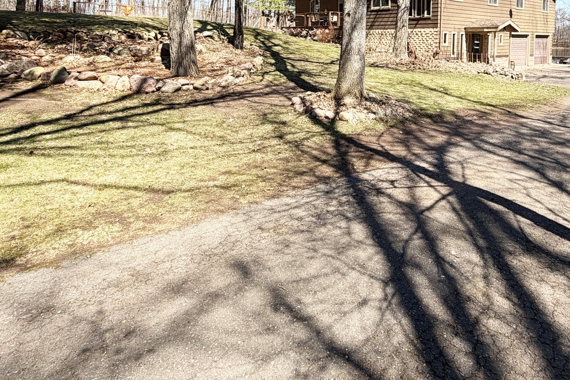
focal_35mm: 27
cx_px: 339
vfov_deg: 45.2
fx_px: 427
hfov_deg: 66.8
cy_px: 68
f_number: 2.2
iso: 40
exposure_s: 1/726
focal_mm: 2.22
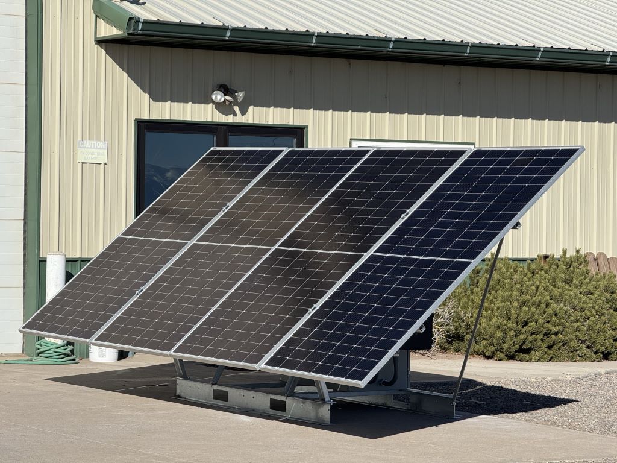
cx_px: 308
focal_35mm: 120
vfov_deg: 12.3
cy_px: 232
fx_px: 2139
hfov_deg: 16.4
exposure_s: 1/2212
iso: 50
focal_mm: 15.66
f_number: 2.8
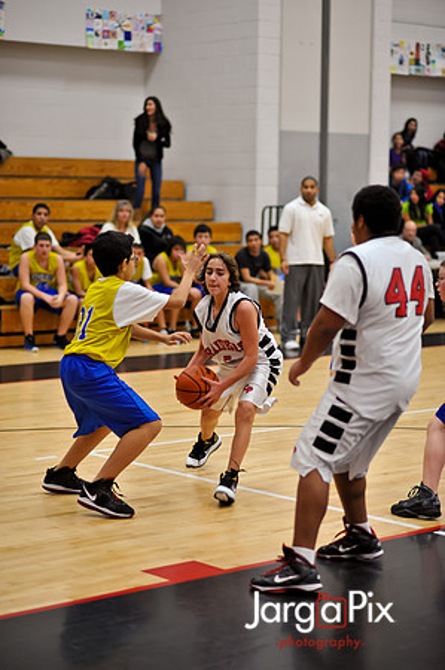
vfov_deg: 23.9
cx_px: 222
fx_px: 1580
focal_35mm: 85
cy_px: 335
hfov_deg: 16.0
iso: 1250
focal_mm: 85
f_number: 2
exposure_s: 1/500
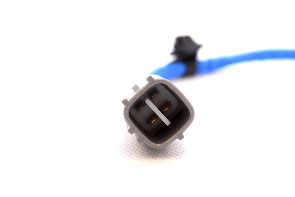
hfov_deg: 29.2
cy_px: 98
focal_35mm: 69
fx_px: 566
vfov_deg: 19.8
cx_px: 148
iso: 400
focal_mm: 46
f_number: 8
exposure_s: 1/250
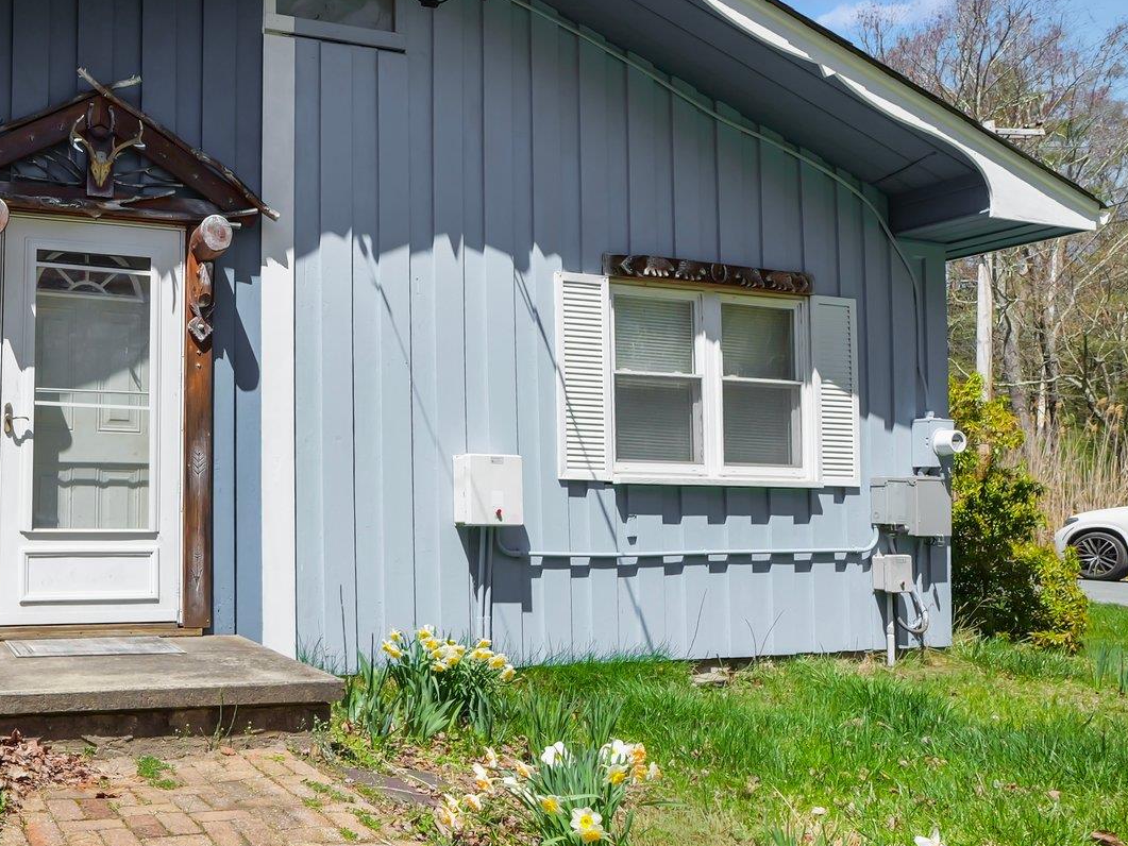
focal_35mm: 27
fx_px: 880
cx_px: 203
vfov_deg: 50.7
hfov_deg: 59.4
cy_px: 301
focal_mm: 7
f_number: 3.2
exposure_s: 1/1000
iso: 200
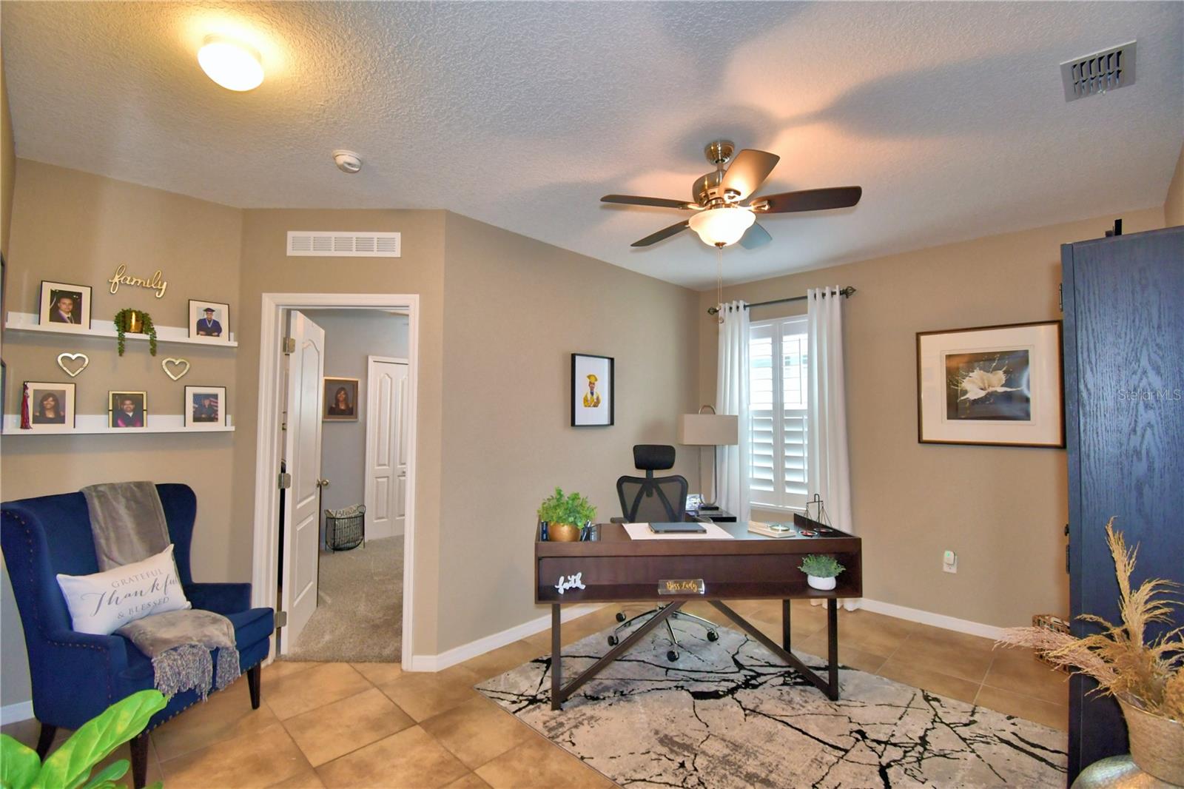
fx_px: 493
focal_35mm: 15
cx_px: 592
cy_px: 394
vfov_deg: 77.3
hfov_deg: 100.4
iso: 720
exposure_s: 1/30
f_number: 4.5
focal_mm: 10
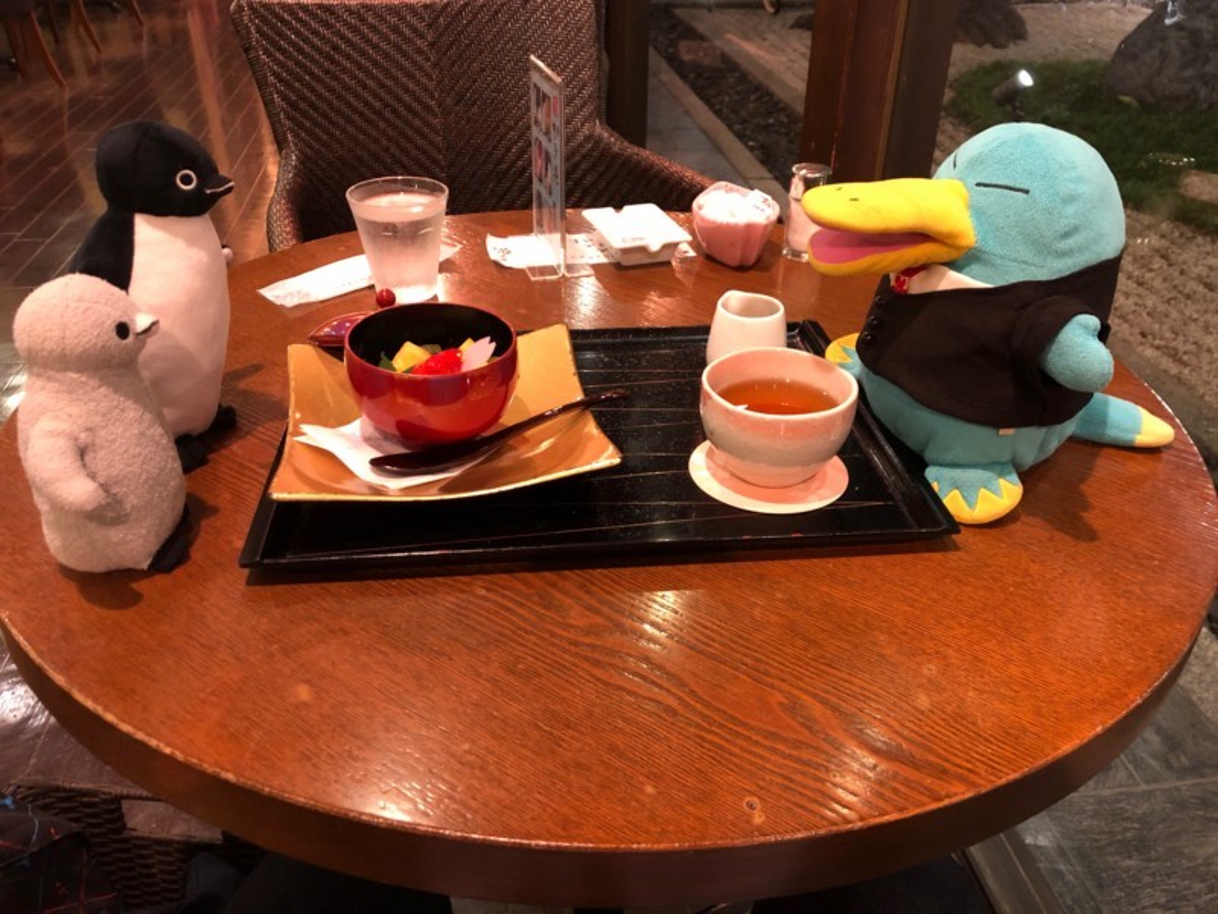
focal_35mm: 28
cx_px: 609
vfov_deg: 49.7
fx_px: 985
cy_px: 457
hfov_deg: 63.4
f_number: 1.8
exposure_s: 1/5
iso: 100
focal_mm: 3.99
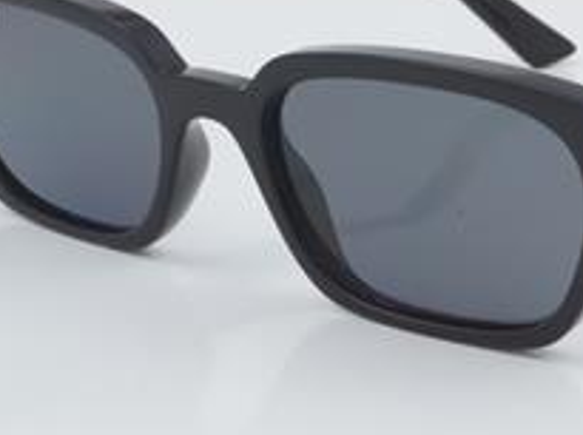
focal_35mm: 155
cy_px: 156
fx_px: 2605
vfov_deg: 9.5
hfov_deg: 12.7
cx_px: 466
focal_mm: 55
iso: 100
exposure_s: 1/3
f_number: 32
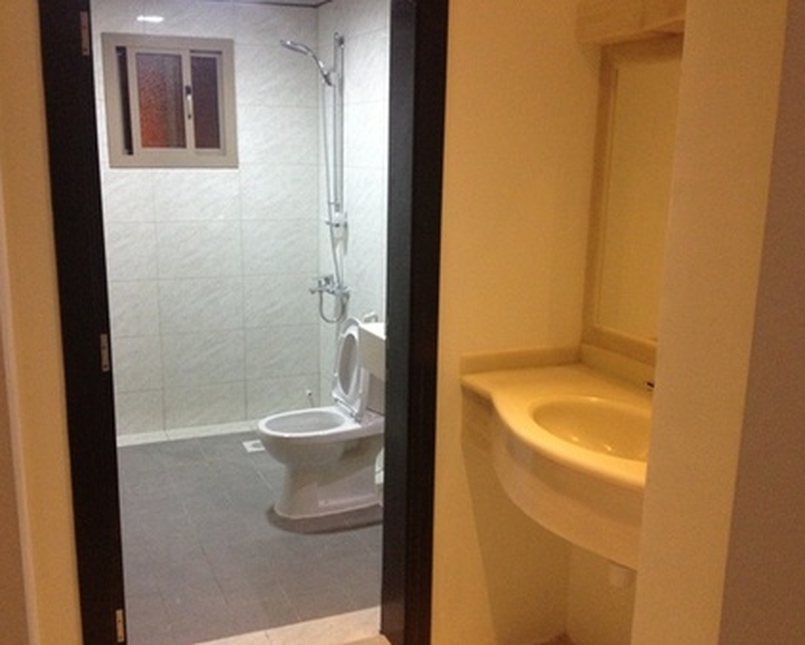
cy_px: 323
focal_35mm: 37
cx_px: 382
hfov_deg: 49.0
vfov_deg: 40.2
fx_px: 882
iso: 320
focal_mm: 4.28
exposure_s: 1/20
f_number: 2.4
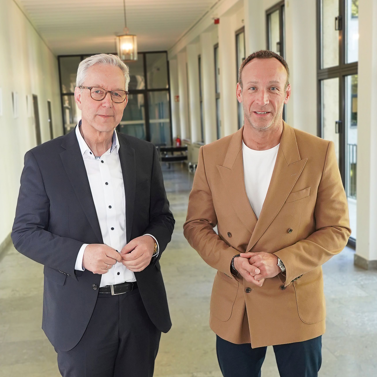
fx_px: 493
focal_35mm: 40
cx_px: 190
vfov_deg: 40.7
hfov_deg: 41.9
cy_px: 280
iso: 1600
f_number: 4
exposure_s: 1/160
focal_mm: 21
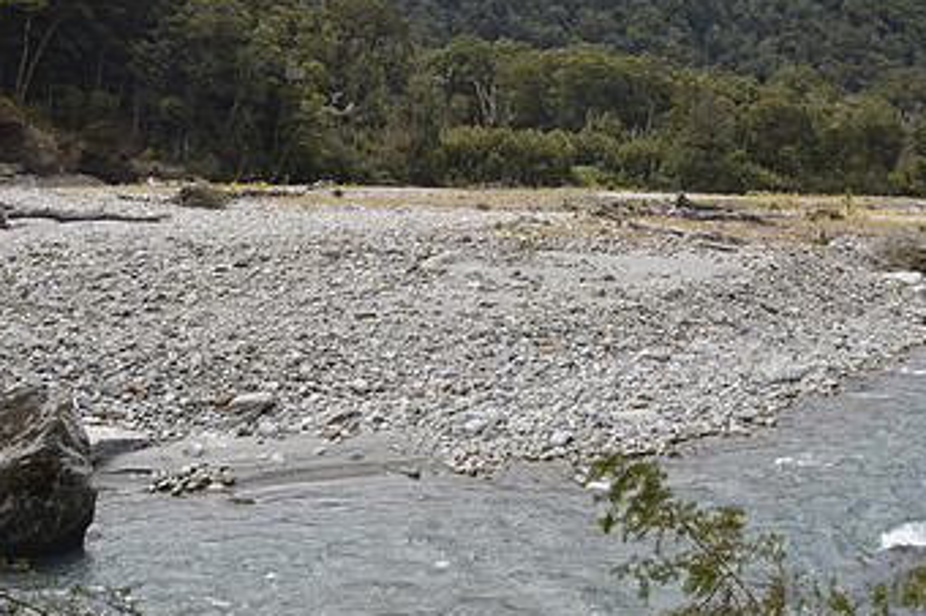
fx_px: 1182
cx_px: 588
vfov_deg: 28.7
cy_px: 150
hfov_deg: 42.4
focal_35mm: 46
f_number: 8
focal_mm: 18
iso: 125
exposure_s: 1/250
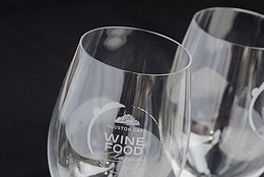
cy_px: 196
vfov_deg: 9.3
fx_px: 1079
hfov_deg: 13.9
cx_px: 183
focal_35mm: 147
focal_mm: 66
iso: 2200
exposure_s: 1/250
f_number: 5.6
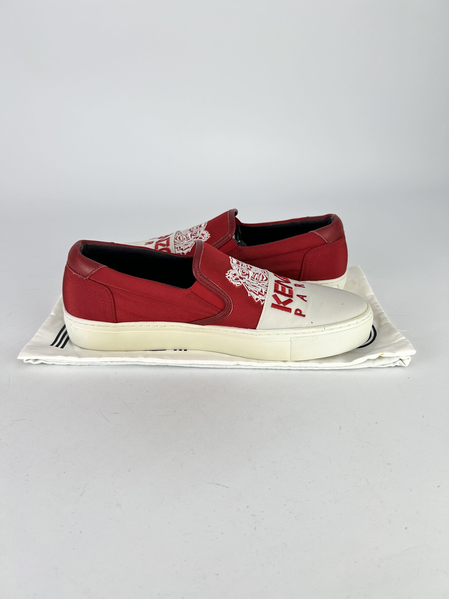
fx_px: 450
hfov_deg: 53.1
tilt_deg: -27.6
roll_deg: -2.0
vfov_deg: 67.3
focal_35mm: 26
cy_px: 300
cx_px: 224
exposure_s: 1/166
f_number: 1.5
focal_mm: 5.7
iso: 40
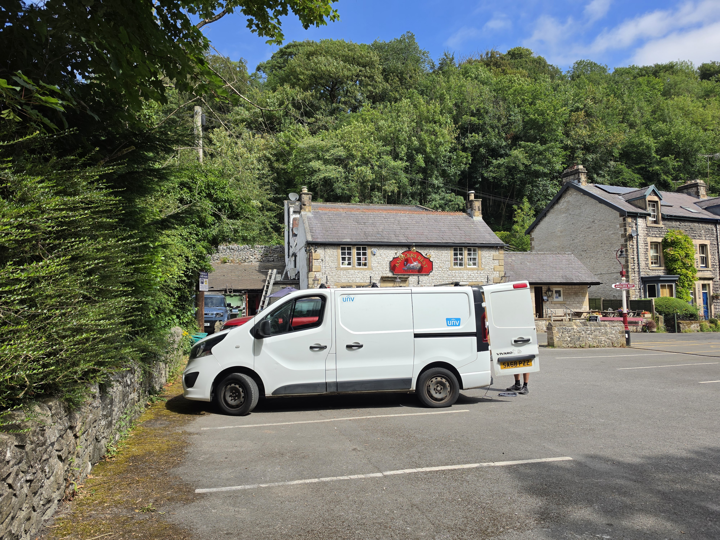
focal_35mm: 23
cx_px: 360
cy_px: 270
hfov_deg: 73.9
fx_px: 478
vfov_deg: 58.9
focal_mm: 6.5
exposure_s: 1/5294
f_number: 1.4
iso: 64
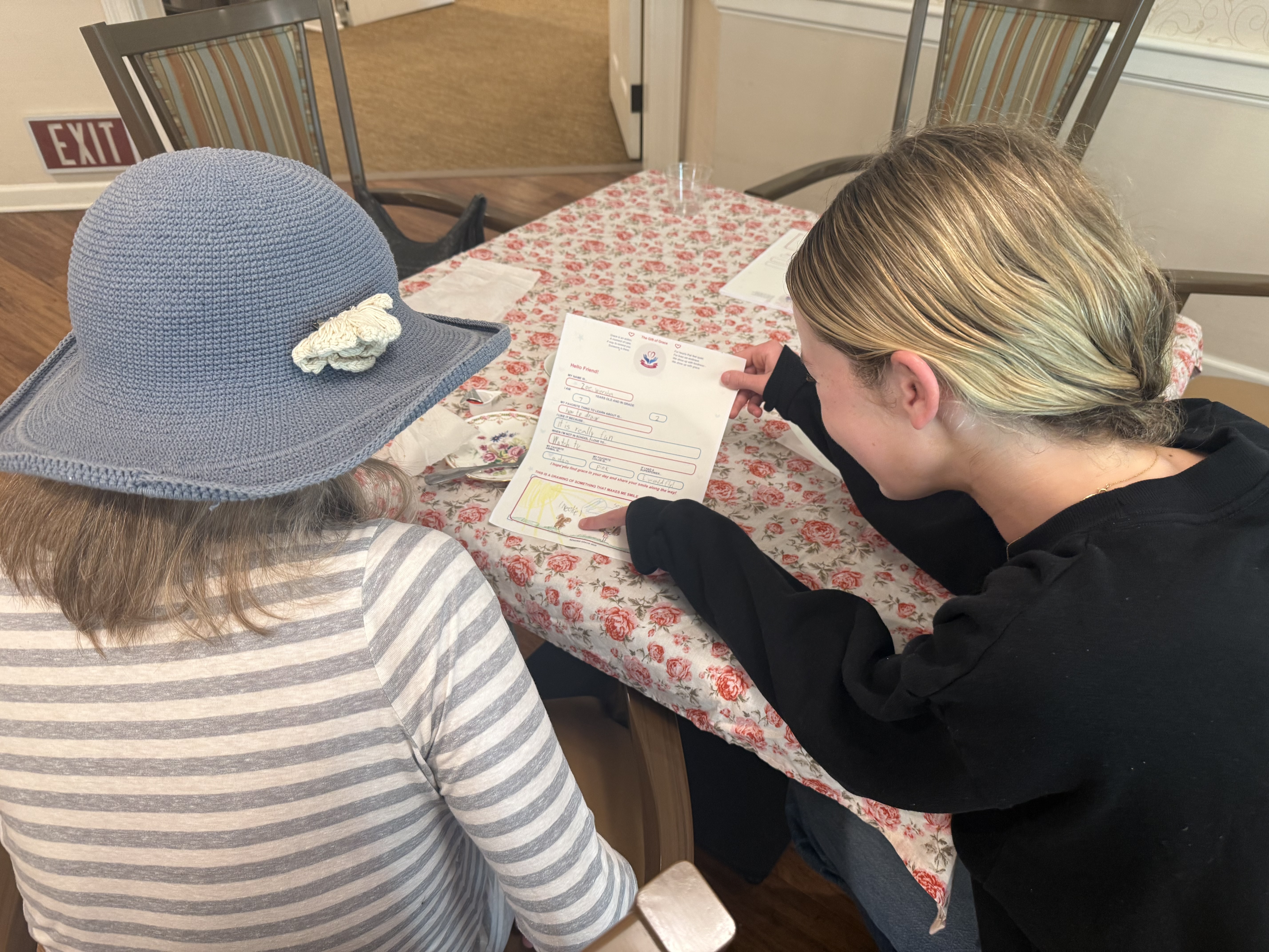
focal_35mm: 24
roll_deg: -0.3
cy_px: 476
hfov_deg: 71.6
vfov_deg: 56.8
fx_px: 880
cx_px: 634
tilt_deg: -38.6
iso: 200
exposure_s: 1/60
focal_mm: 6.76
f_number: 1.78
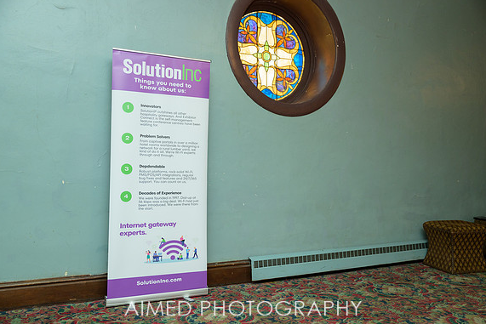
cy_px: 160
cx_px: 244
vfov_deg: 40.0
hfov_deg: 57.2
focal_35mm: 33
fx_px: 446
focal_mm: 32.5
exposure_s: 1/160
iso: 640
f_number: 2.8
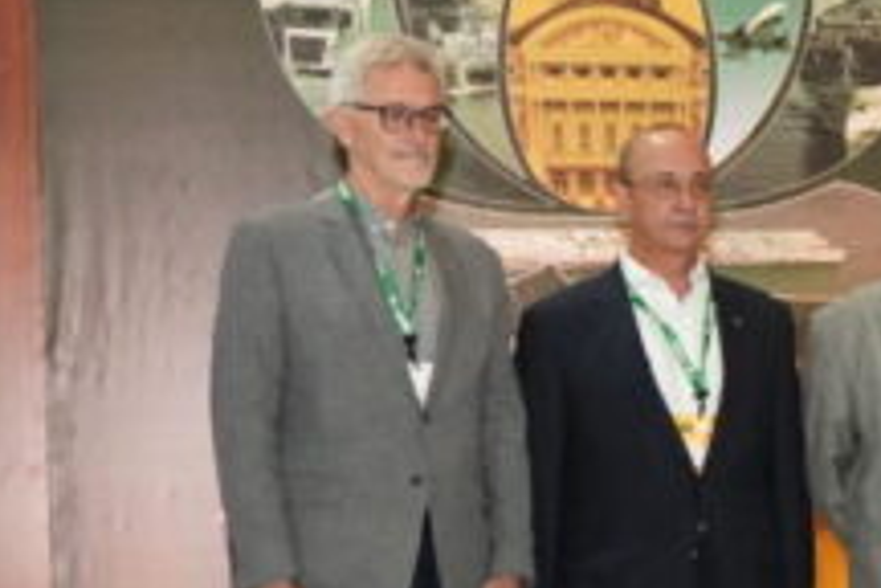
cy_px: 531
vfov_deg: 14.9
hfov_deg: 21.1
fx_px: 2221
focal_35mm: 91
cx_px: 1024
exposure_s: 1/160
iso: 2500
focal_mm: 17
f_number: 2.8
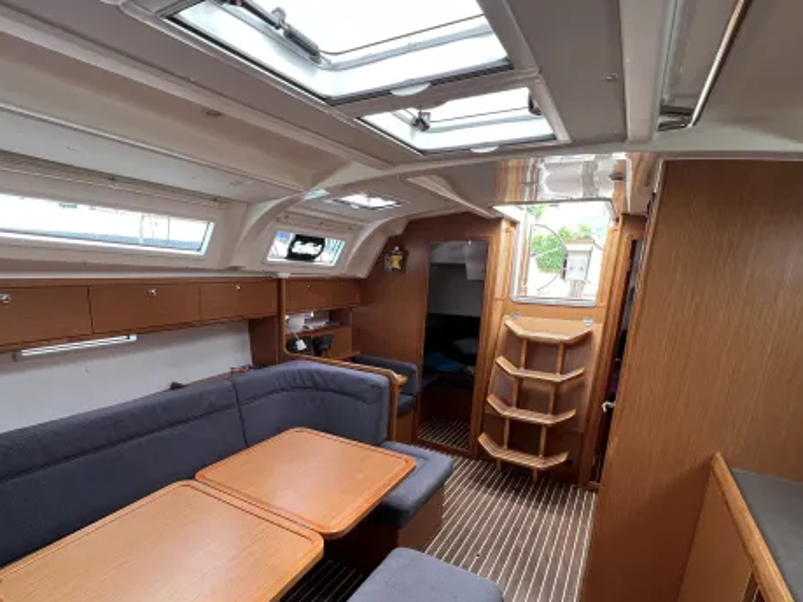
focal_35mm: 17
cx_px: 367
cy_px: 373
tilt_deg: -14.7
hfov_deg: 90.8
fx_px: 394
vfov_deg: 73.6
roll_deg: -1.5
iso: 125
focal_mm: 1.57
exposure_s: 1/99
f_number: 1.8
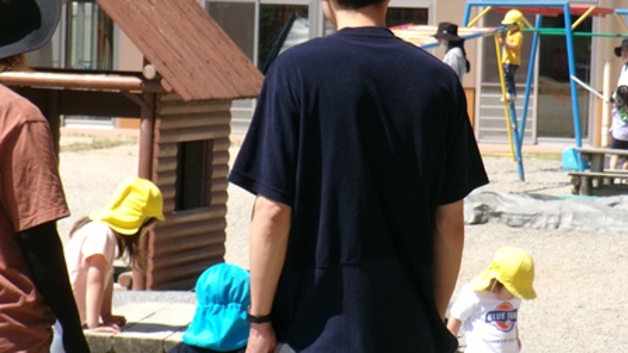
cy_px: 137
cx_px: 334
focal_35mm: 190
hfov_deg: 11.3
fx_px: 3164
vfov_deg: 6.4
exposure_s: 1/320
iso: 100
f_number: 6.3
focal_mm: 25.5
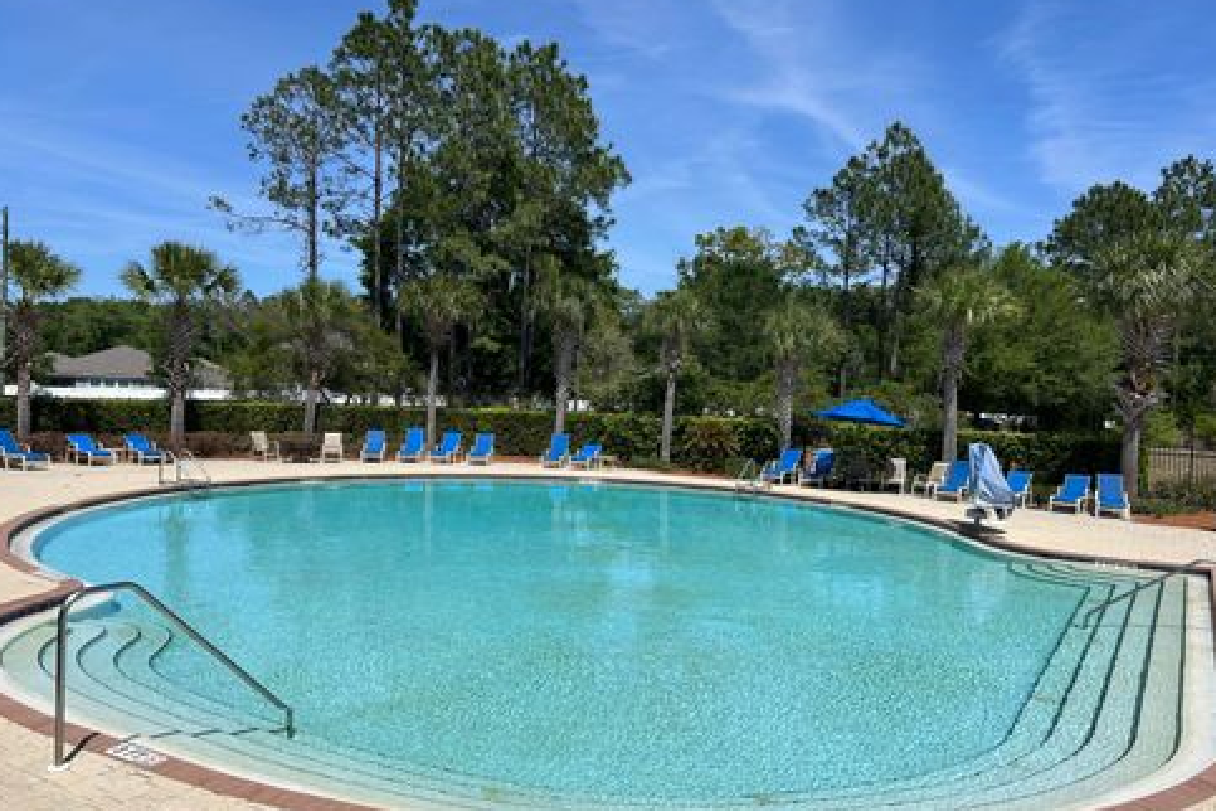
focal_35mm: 28
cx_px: 617
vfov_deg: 46.4
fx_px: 946
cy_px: 440
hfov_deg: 65.5
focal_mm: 5.7
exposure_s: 1/5882
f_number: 1.5
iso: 50
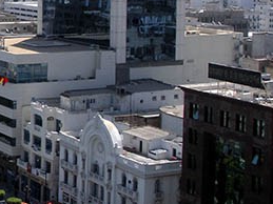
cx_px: -111
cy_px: -5
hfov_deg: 17.3
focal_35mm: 105
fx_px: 828
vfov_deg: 13.9
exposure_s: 1/402
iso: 64
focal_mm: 6.3
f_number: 5.6
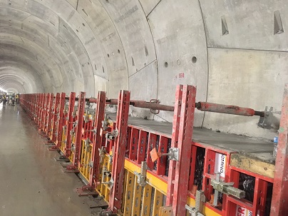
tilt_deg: +0.8
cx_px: 144
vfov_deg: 48.2
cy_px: 108
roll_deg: -3.0
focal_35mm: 29
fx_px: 241
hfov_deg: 61.7
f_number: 2.2
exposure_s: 1/15
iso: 400
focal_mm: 4.15
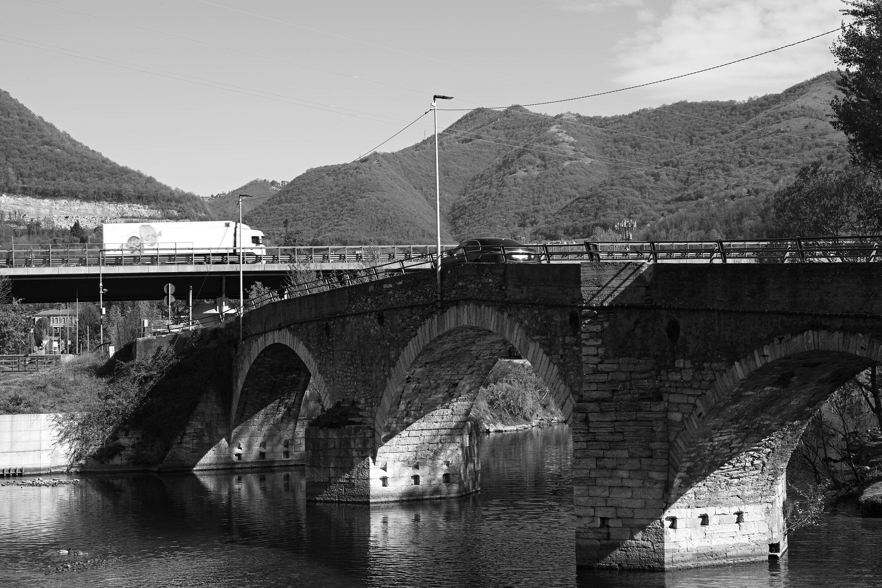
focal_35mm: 52
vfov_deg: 26.0
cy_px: 294
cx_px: 441
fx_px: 1274
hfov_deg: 38.2
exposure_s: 1/100
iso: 100
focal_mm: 39
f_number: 9
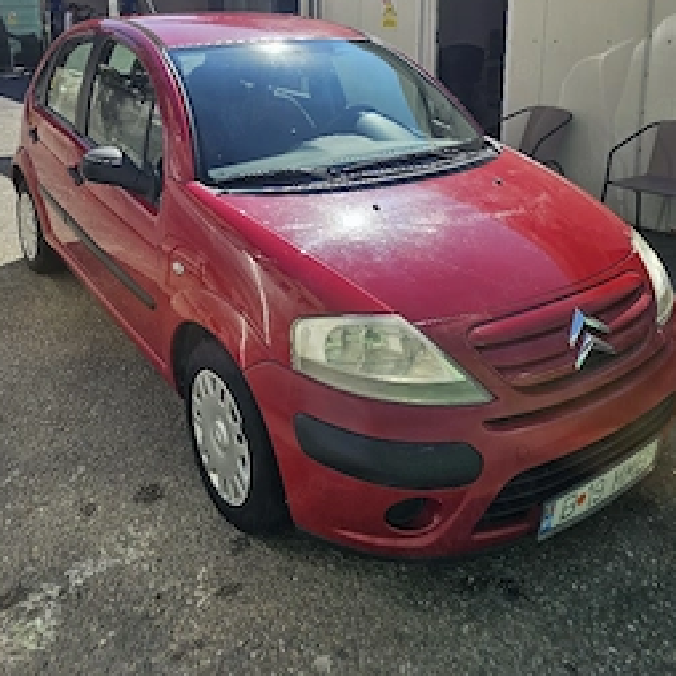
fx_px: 707
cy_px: 152
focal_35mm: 32
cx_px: 295
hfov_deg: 51.0
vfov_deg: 48.7
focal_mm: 6.3
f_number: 1.7
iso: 10
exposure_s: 1/833
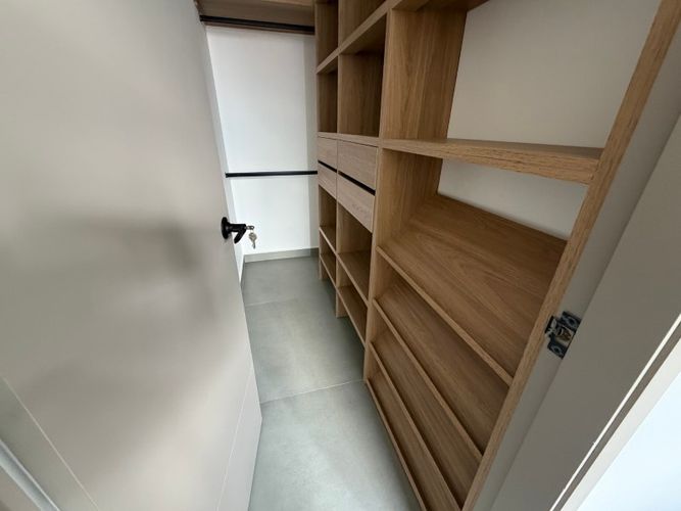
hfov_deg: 102.1
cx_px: 340
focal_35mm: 14
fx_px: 275
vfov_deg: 85.7
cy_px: 256
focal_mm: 2.22
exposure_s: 1/60
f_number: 2.2
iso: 500
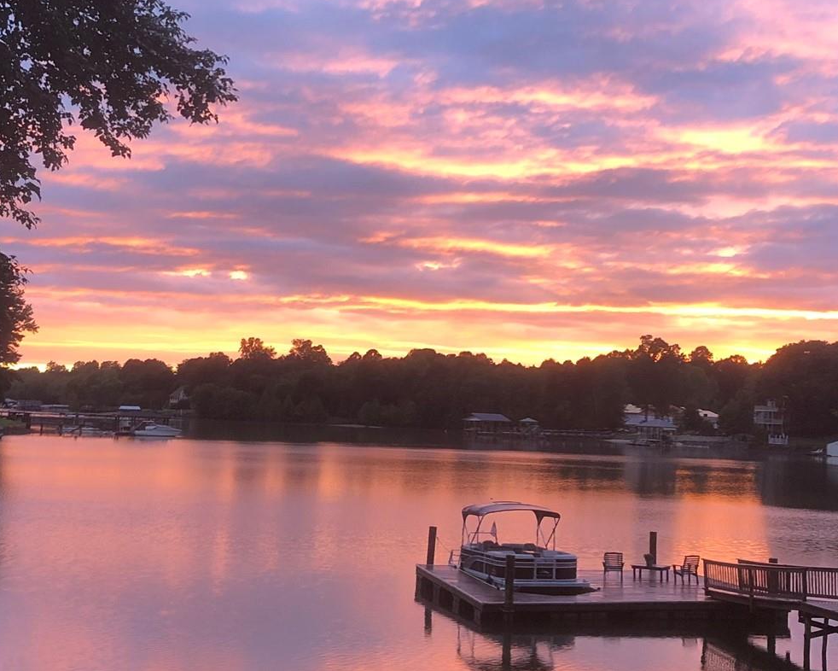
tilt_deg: +4.8
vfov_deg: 26.7
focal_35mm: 57
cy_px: 318
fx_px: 1414
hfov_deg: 32.9
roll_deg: -2.0
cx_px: 516
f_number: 1.8
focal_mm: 3.99
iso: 25
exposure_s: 1/30
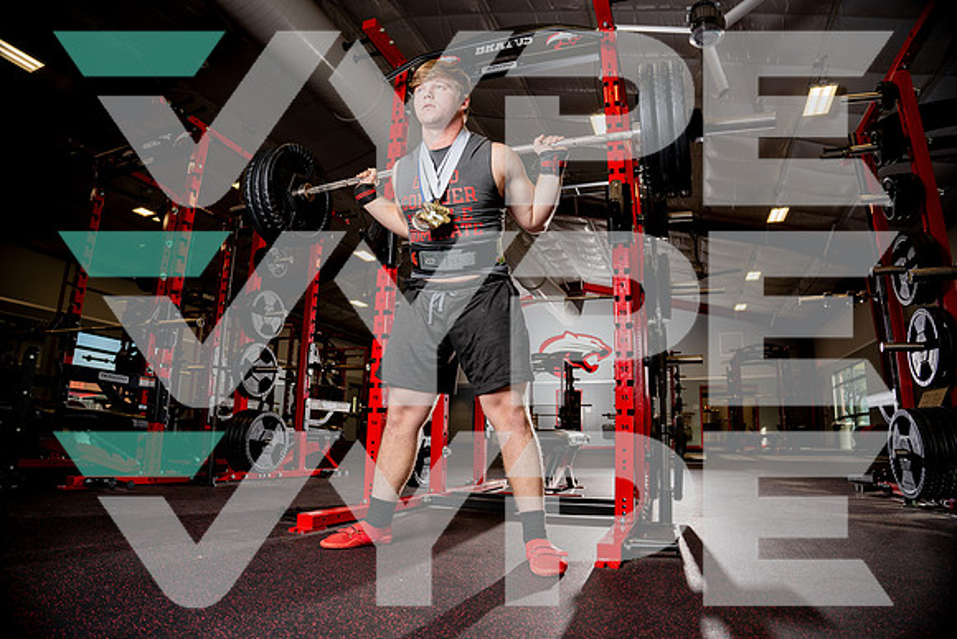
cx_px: 478
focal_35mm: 20
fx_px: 532
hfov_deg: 84.0
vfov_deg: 62.0
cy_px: 320
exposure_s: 1/250
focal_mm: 20
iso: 100
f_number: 4
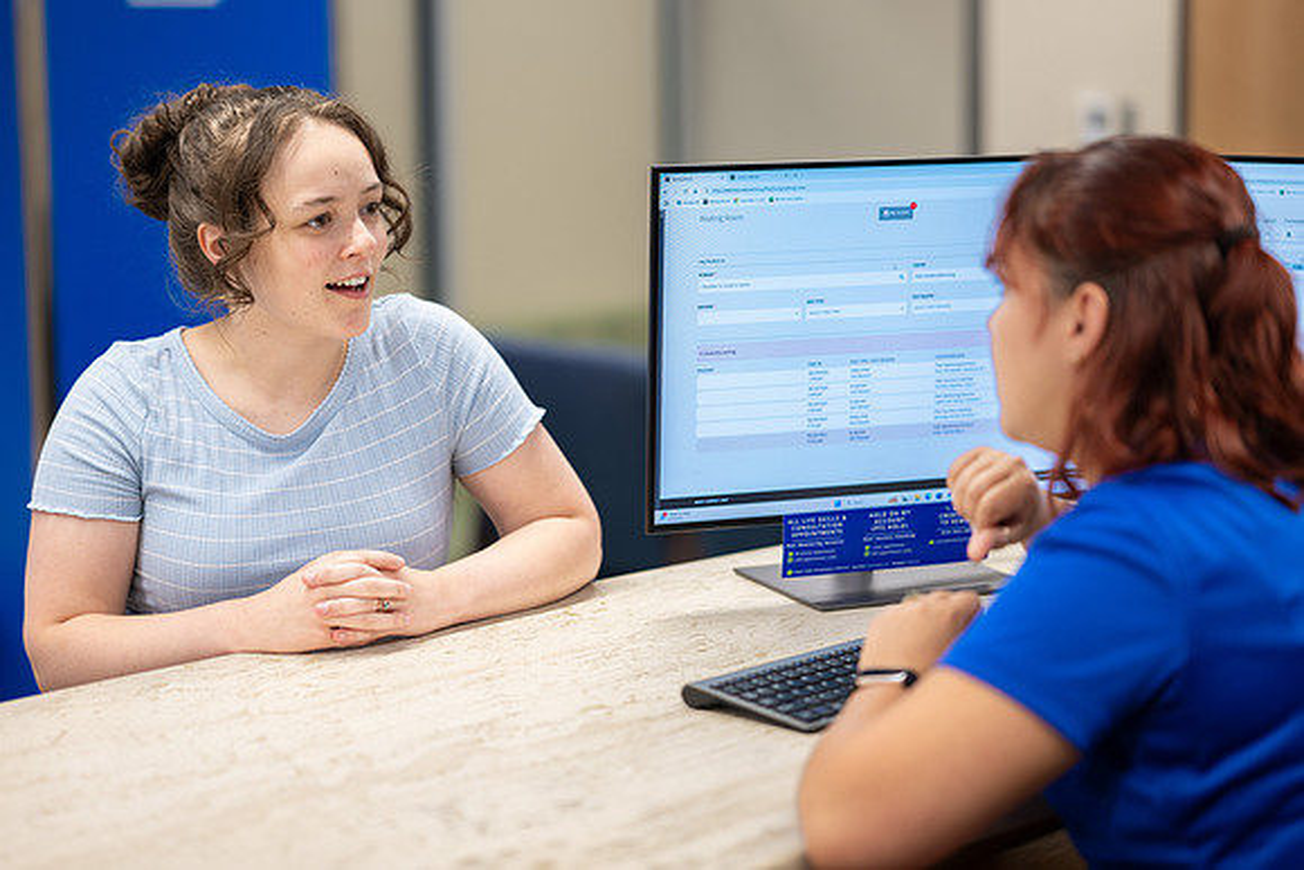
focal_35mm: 85
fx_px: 3079
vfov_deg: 16.1
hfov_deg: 23.9
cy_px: 435
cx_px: 652
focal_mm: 85
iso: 500
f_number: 1.8
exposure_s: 1/250
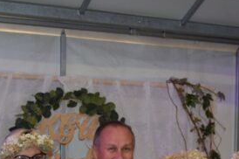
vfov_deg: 13.0
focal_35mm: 101
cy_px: 218
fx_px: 670
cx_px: 131
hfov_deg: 20.2
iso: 800
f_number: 3.8
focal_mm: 24
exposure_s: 1/60
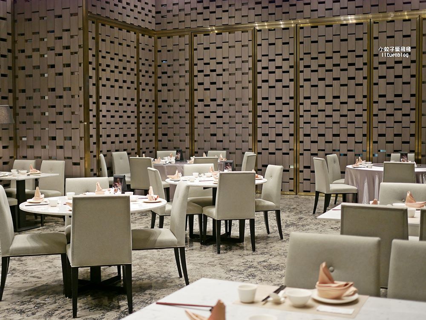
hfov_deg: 38.2
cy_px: 160
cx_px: 213
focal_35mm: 50
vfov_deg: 29.1
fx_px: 616
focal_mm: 25
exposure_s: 1/60
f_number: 1.8
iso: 1000
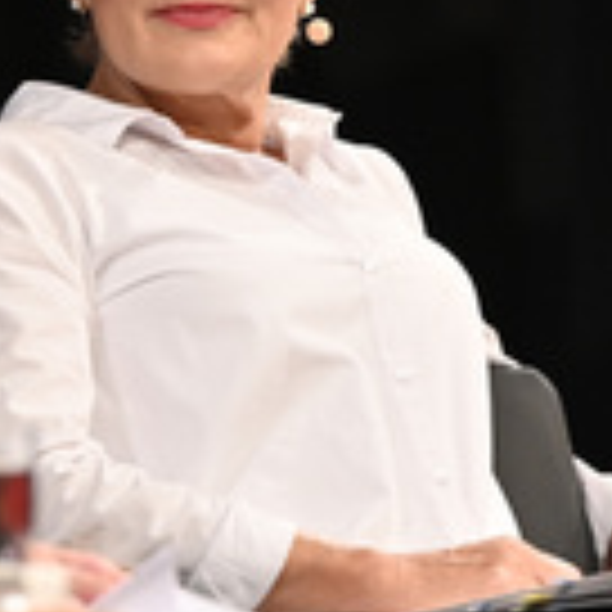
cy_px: 189
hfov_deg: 3.1
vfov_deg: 3.1
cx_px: -137
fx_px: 11281
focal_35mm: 564
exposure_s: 1/320
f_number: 2.8
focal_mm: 200
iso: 1600
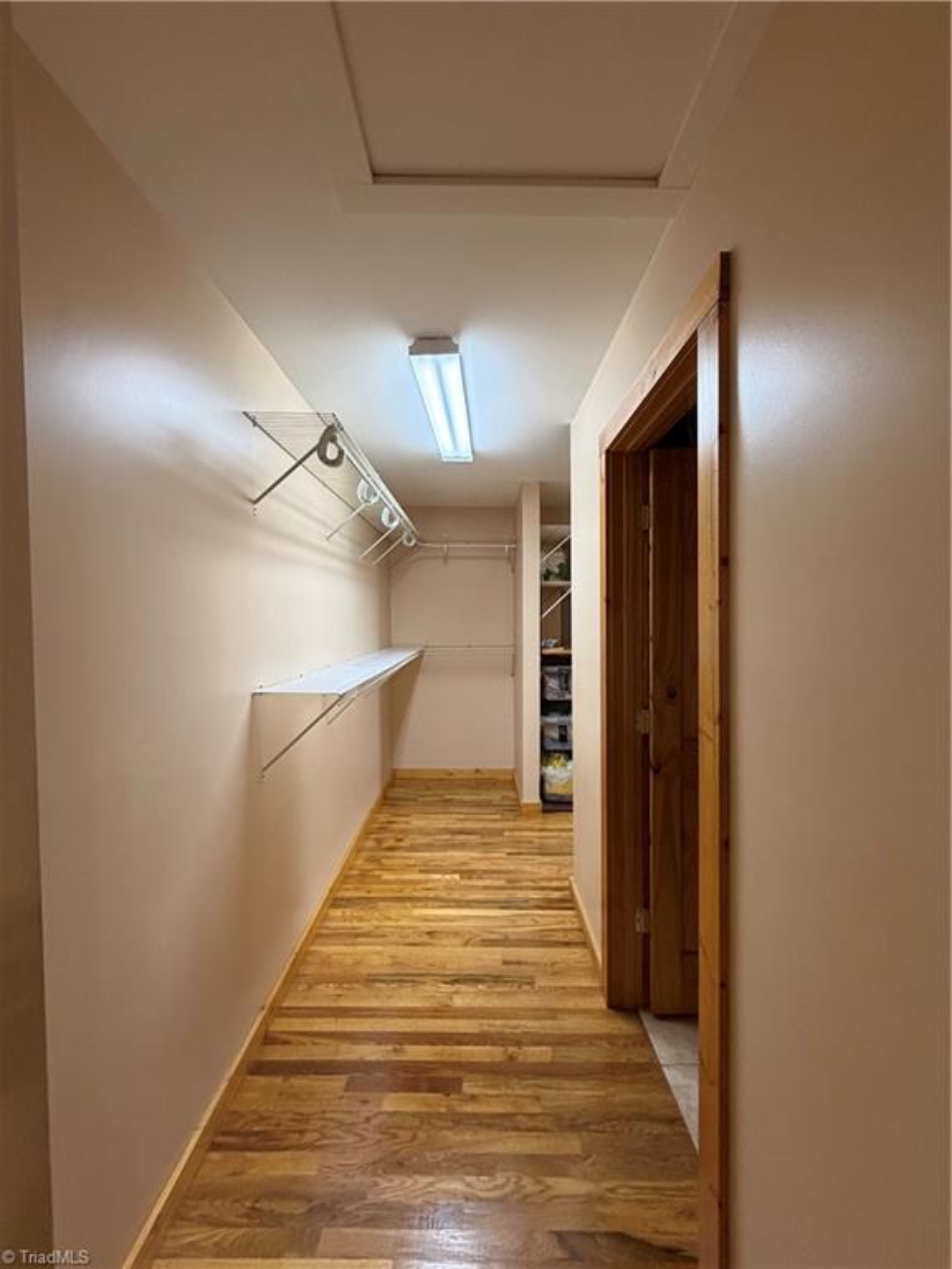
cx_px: 476
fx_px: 513
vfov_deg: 102.1
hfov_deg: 85.7
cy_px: 634
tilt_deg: -1.5
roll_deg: -0.2
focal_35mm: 14
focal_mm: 2.22
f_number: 2.2
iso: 320
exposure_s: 1/60
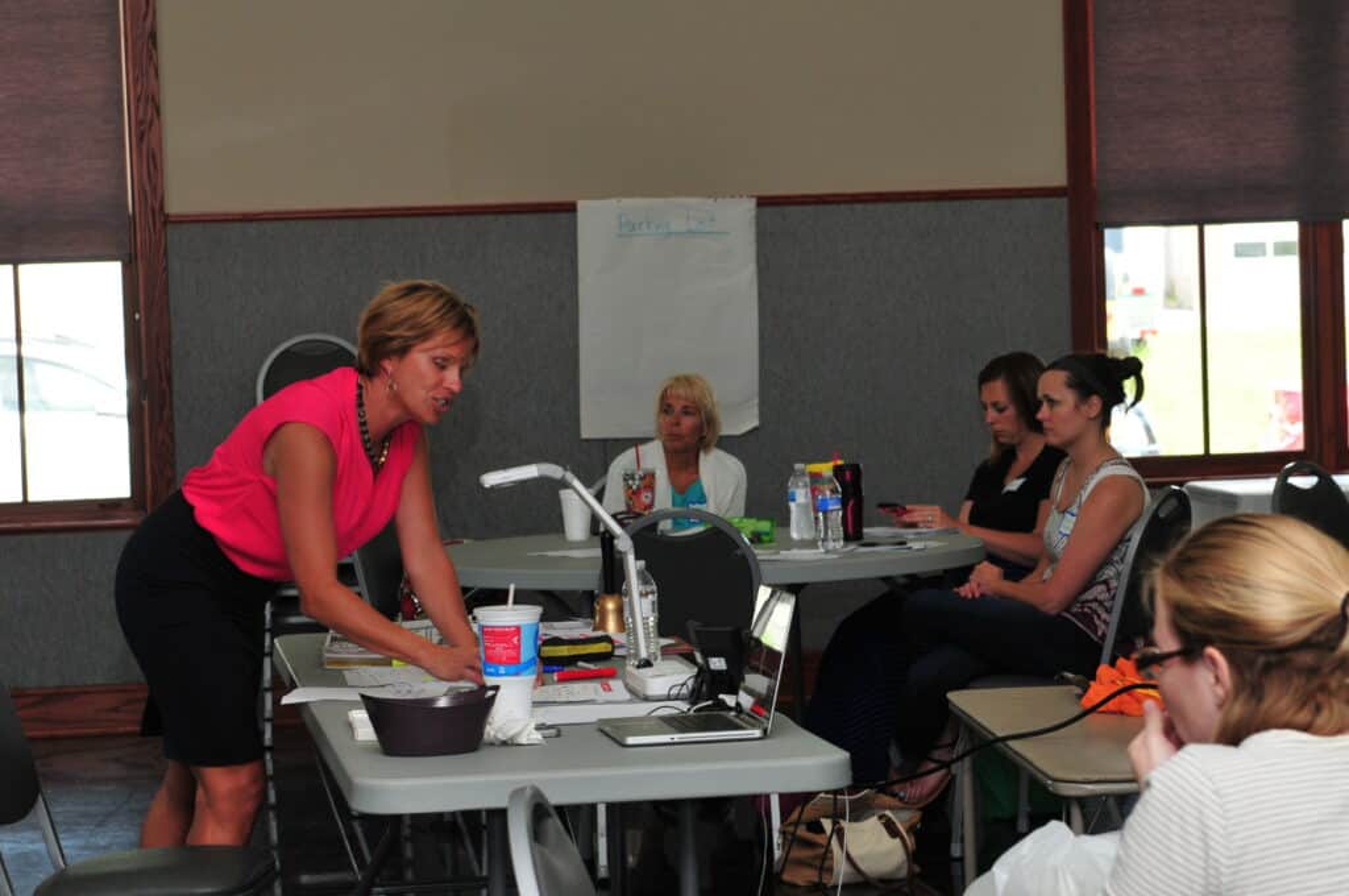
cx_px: 674
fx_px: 3930
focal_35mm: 105
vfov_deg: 13.0
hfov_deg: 19.5
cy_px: 448
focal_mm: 70
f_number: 6.3
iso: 400
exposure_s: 1/100
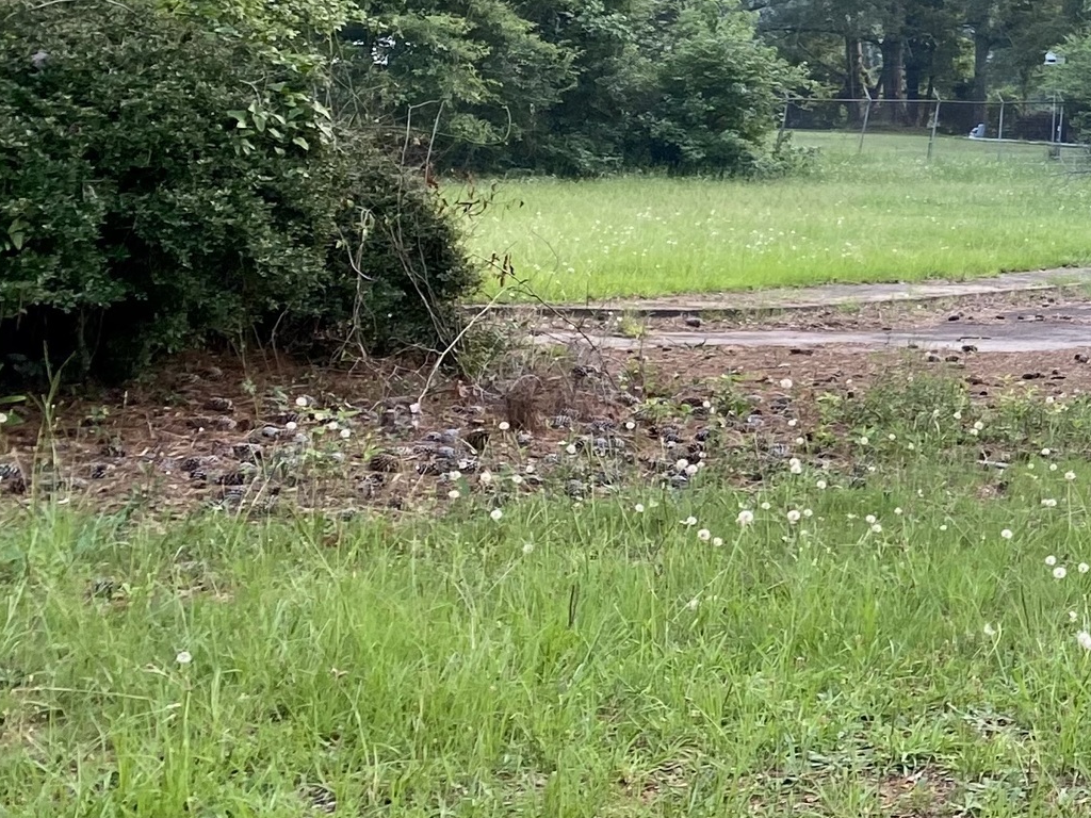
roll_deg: -1.3
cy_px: 43
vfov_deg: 18.5
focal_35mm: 78
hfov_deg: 21.6
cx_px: 1563
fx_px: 2458
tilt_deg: +1.3
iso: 40
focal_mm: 4.25
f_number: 1.8
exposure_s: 1/122
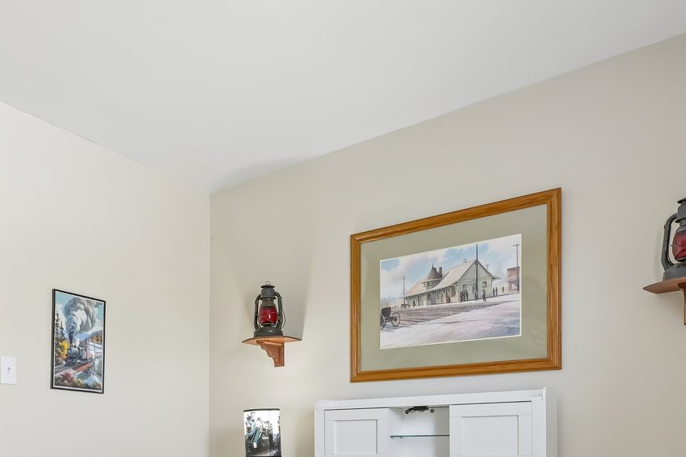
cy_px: 432
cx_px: 192
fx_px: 648
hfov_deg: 53.8
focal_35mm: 34
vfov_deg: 35.9
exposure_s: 1/30
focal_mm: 14
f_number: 8
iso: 400
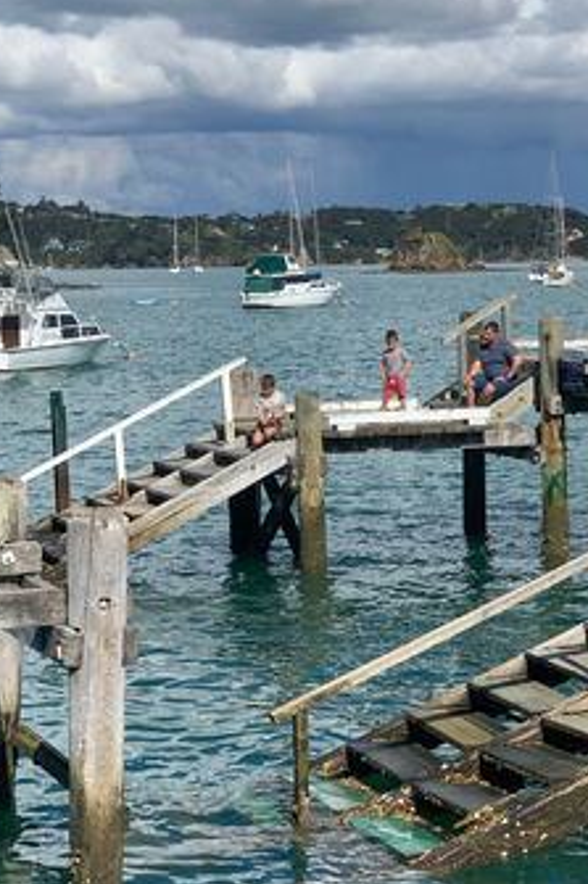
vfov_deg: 21.0
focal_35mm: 97
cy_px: 435
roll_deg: +0.8
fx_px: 2379
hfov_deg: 14.1
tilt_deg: -4.2
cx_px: 382
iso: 16
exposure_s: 1/2179
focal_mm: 6
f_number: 2.4
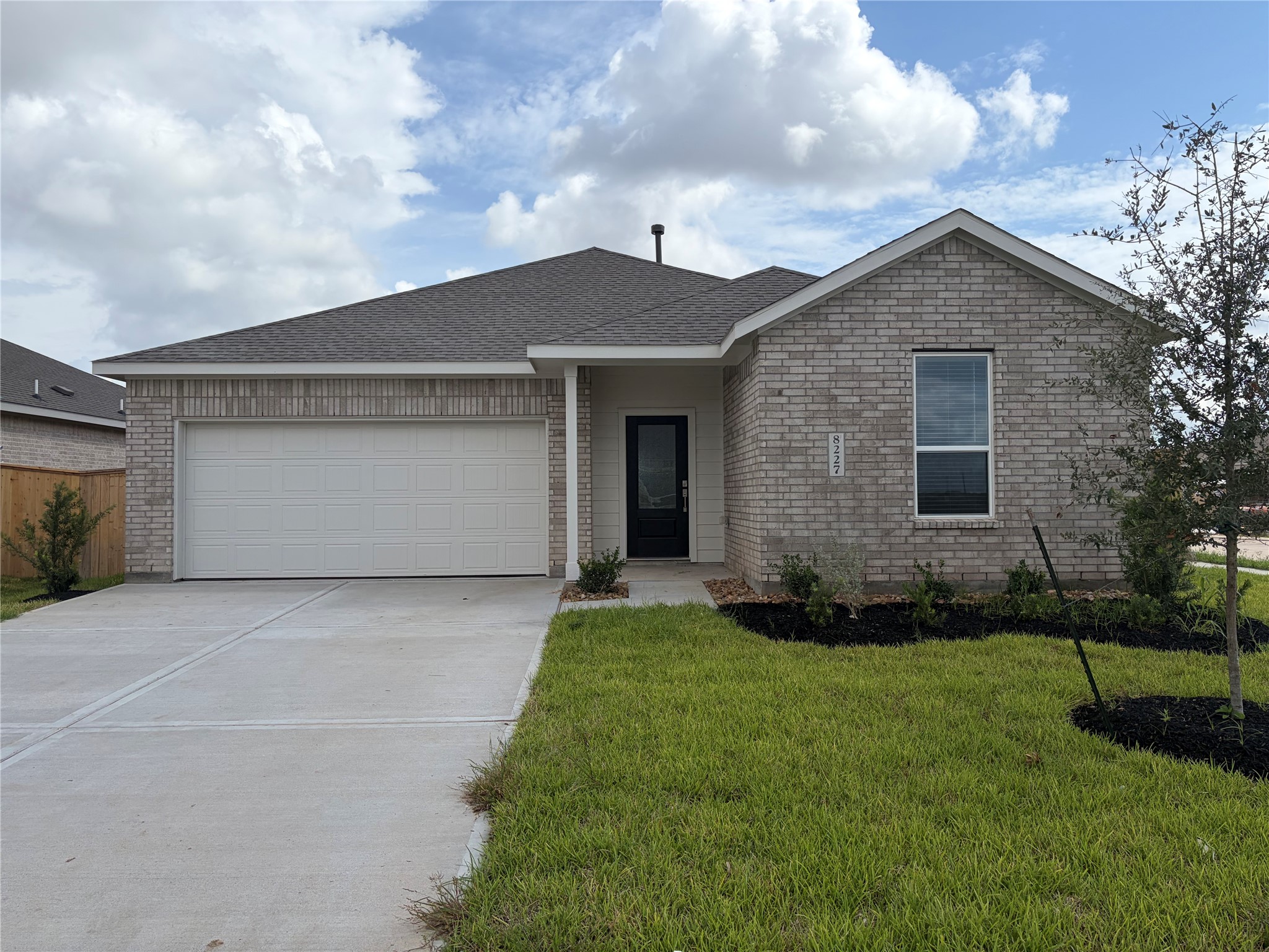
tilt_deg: +2.3
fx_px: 953
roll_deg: +0.9
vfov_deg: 53.1
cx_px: 634
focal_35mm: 26
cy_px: 476
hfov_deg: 67.3
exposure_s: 1/7813
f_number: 1.6
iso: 64
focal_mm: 5.96
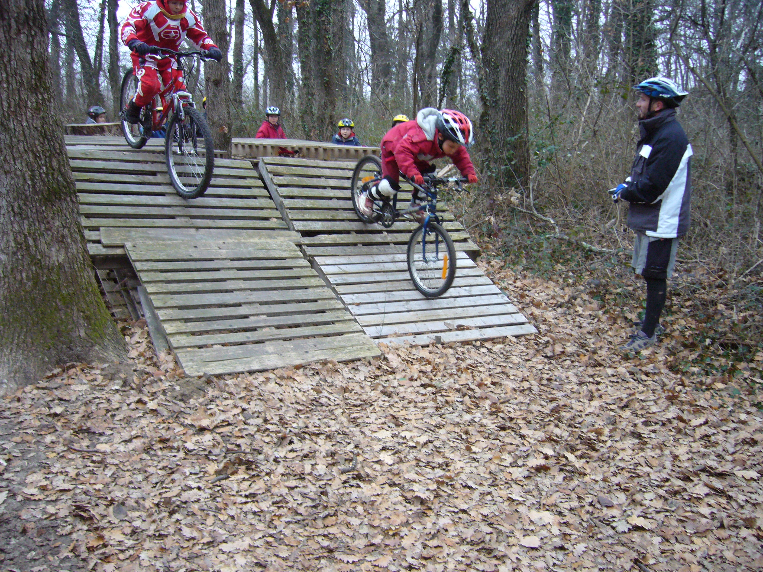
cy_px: 286
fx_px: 771
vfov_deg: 40.7
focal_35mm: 35
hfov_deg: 52.6
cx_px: 382
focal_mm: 5.8
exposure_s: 1/125
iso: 160
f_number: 2.8
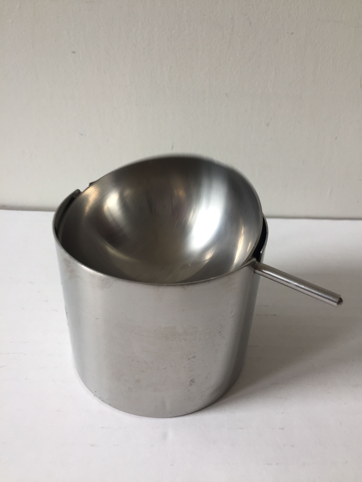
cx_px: 181
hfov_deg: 48.2
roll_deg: -1.4
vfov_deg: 61.7
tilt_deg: -35.7
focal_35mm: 29
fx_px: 404
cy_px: 241
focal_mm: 4.15
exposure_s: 1/50
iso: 32
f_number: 2.2
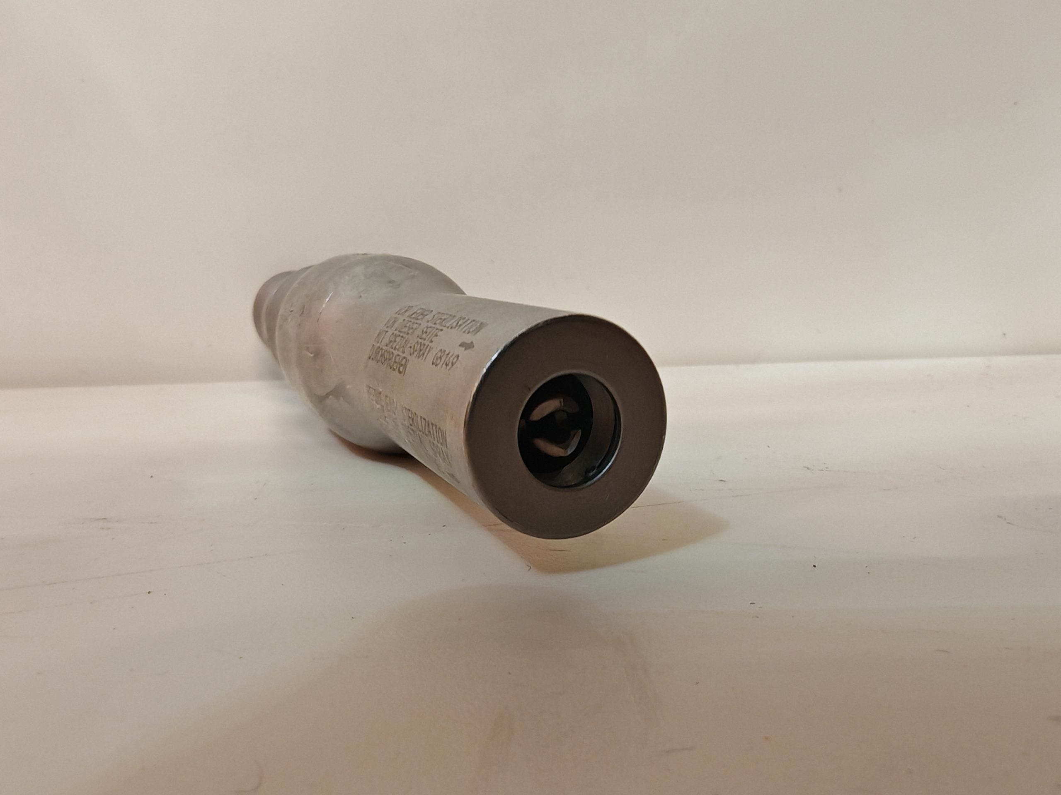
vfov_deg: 51.4
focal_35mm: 27
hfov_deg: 65.3
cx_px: 530
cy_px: 398
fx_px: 828
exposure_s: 1/33
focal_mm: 1.82
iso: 160
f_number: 2
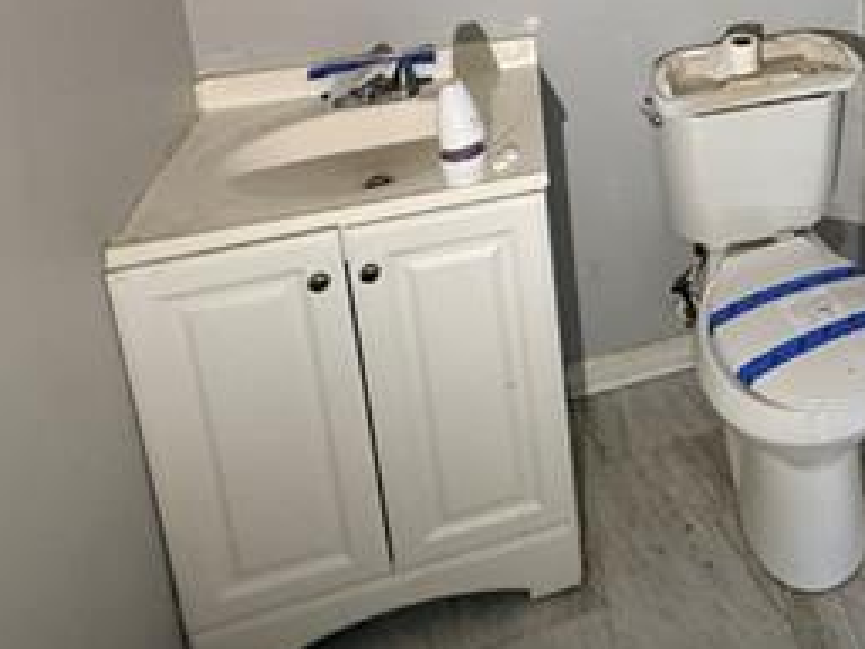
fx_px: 875
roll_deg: +1.9
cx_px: 794
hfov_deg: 46.9
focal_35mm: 35
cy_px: -122
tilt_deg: -10.3
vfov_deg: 33.5
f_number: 2.2
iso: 320
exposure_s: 1/67
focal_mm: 2.22
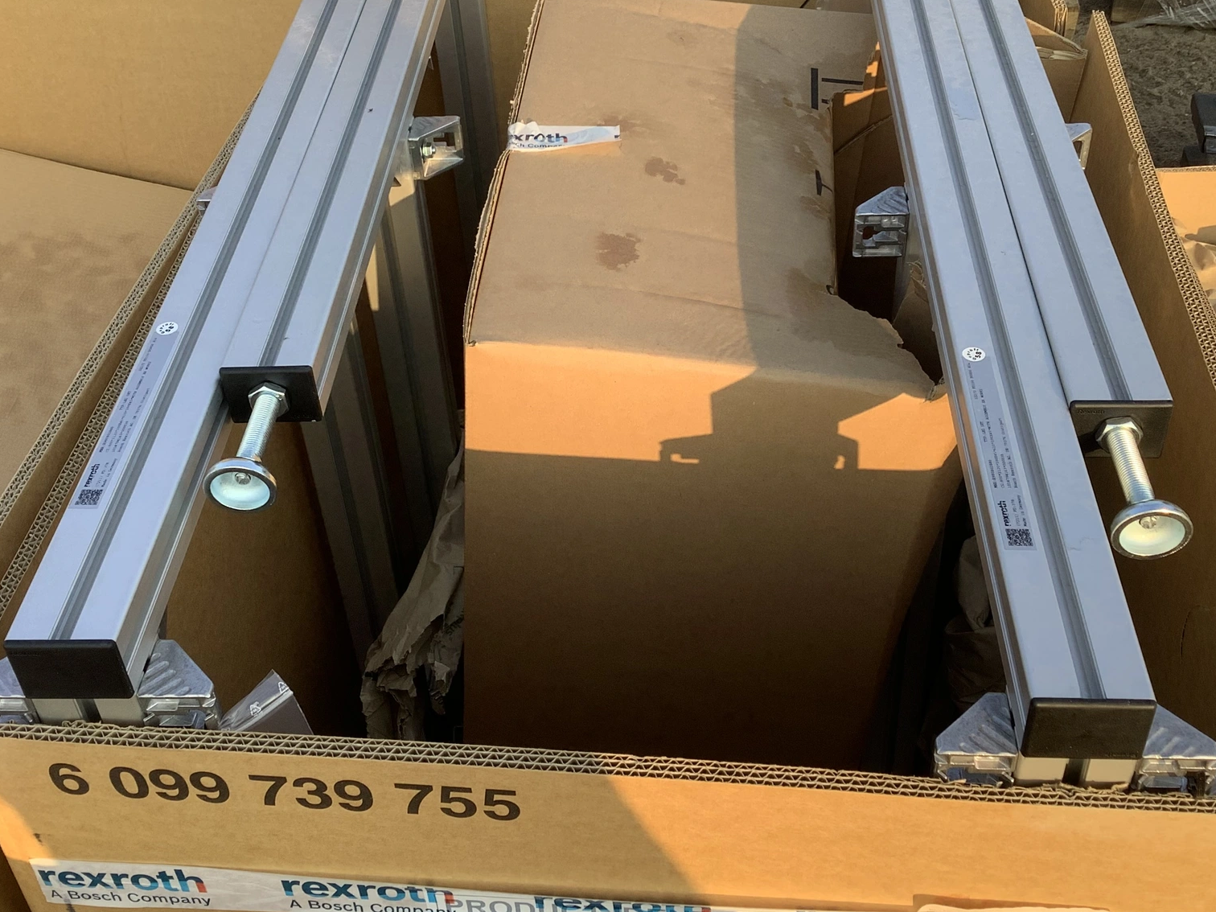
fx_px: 1440
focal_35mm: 41
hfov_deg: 45.8
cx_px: 595
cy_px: 388
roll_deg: +2.0
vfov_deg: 35.1
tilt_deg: -39.8
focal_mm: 3.3
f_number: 2.4
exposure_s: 1/274
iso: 25
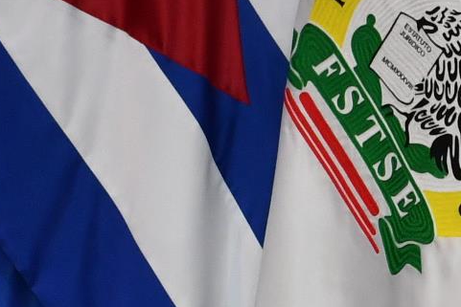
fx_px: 5777
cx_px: 860
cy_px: 499
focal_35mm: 451
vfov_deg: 3.0
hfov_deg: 4.5
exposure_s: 1/100
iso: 1000
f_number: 5.6
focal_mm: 52
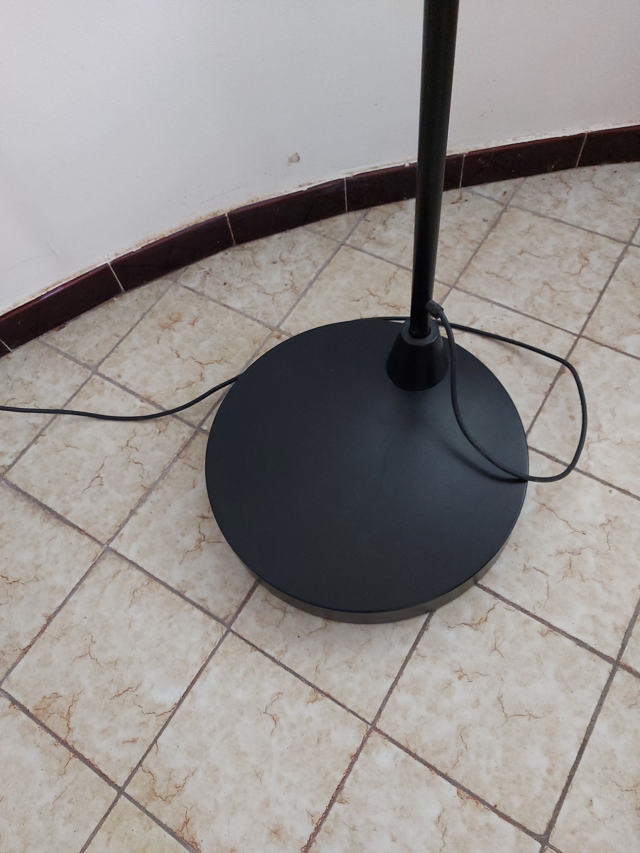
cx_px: 320
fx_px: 592
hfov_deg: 56.8
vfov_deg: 71.6
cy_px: 426
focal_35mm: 24
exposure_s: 1/24
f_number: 1.8
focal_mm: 5.23
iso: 500
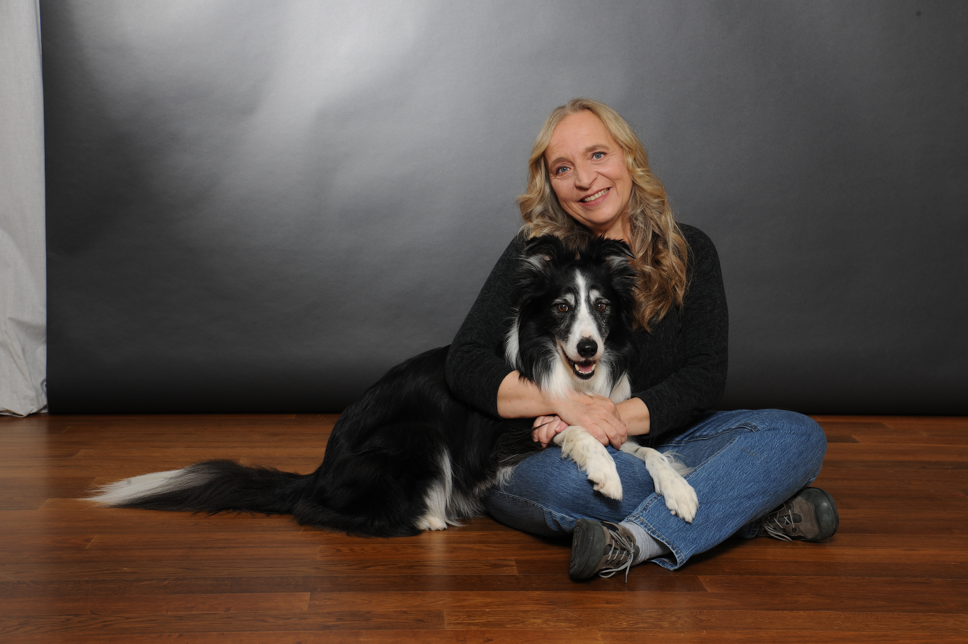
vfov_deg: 21.9
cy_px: 322
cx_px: 484
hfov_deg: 32.4
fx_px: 1666
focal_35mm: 62
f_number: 13
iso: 200
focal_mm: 62
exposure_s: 1/160
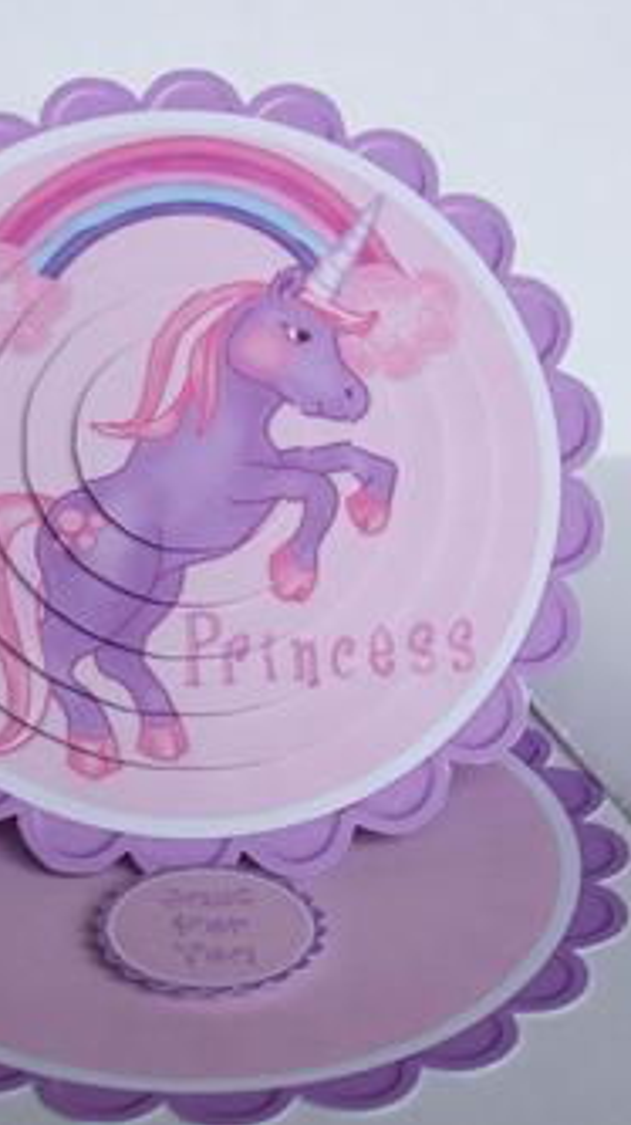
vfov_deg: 27.2
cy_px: 557
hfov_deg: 15.4
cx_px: 209
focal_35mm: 78
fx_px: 2323
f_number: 3.2
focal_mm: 8.7
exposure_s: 1/60.1
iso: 80
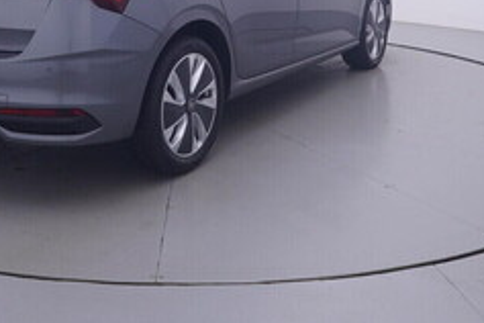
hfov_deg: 37.9
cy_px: -46
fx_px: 701
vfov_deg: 24.0
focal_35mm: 52
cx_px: 191
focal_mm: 15
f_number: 5
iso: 200
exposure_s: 1/80
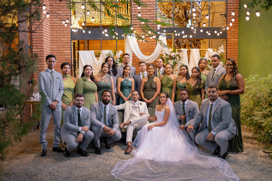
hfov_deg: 54.4
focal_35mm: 35
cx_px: 136
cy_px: 90
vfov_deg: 37.9
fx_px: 264
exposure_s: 1/400
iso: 2500
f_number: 1.4
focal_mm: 35
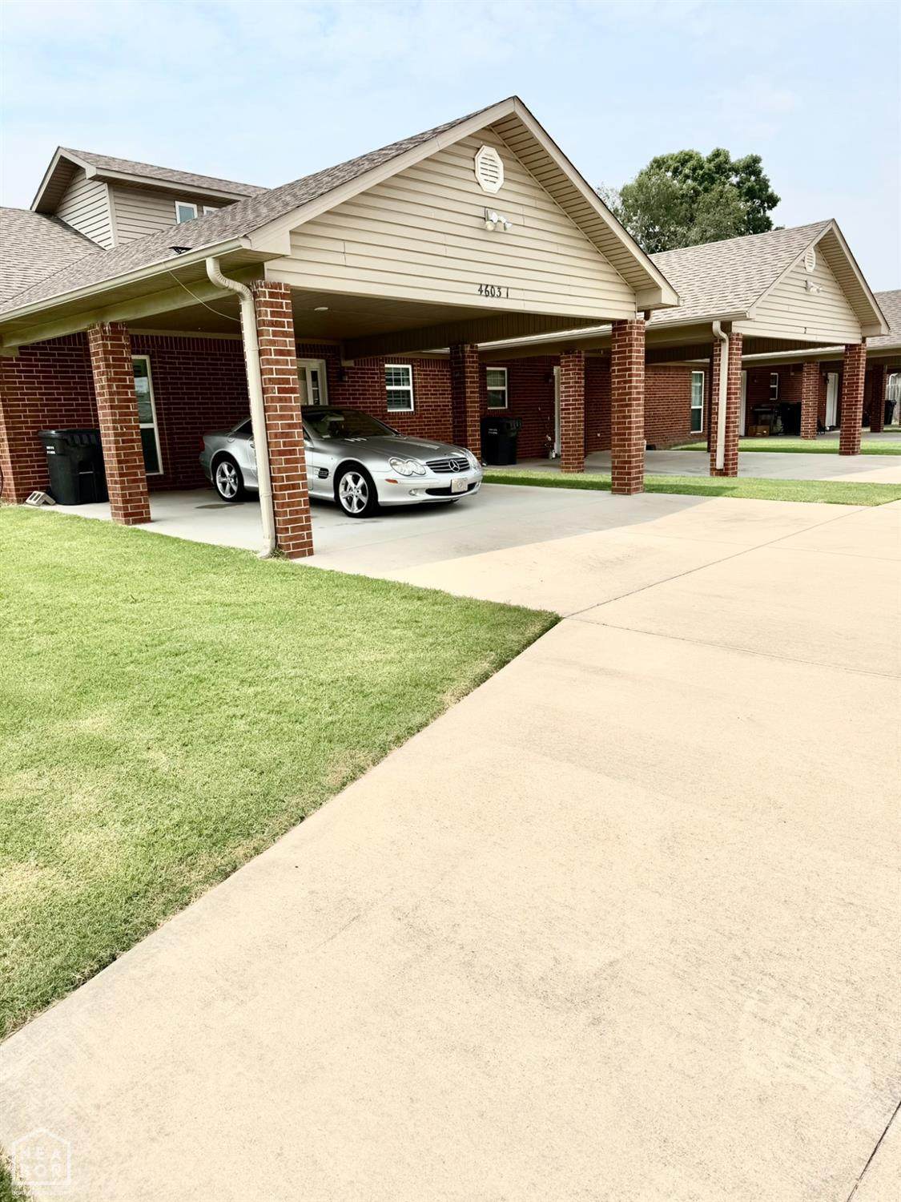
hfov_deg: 56.8
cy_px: 601
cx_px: 450
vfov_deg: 71.6
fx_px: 833
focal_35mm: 24
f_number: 1.78
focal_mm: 6.76
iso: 80
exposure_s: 1/7353
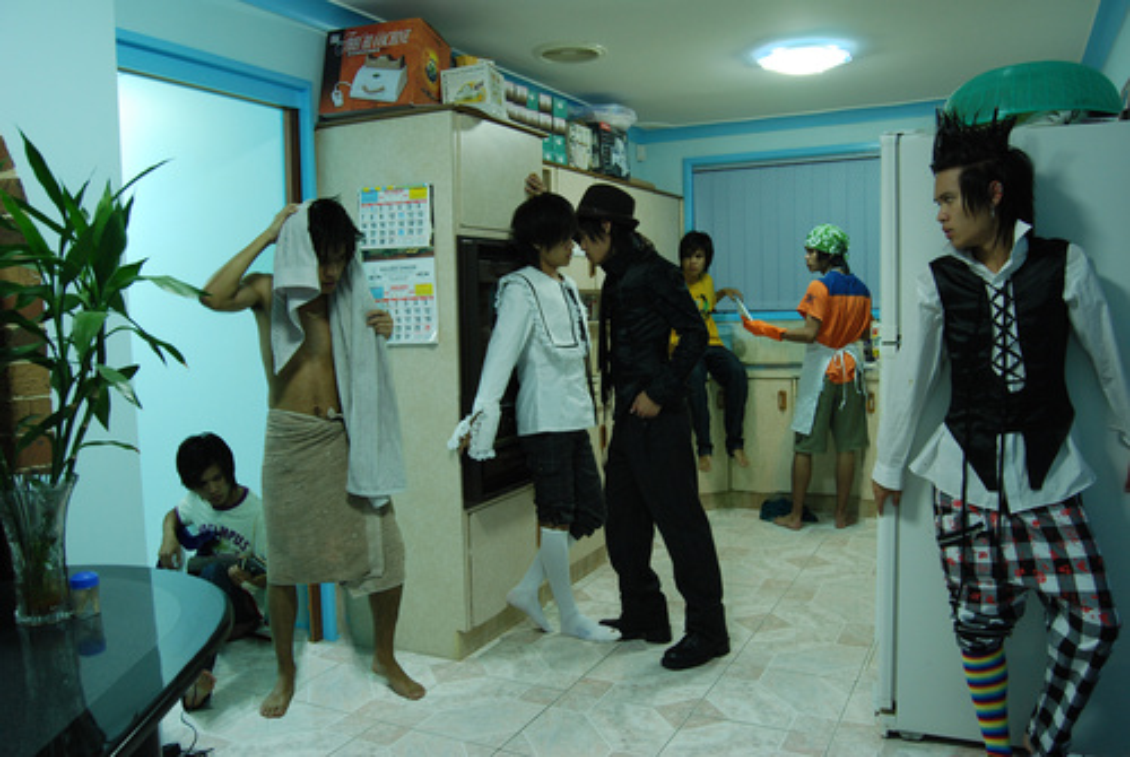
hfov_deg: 67.3
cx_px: 565
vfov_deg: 48.1
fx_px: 849
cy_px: 378
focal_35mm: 27
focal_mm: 18
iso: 400
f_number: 7.1
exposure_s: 1/2.5
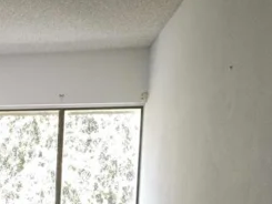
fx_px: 550
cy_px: 213
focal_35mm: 70
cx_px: -94
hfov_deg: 23.9
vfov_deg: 20.2
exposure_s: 1/60
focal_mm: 5.4
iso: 80
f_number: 1.8
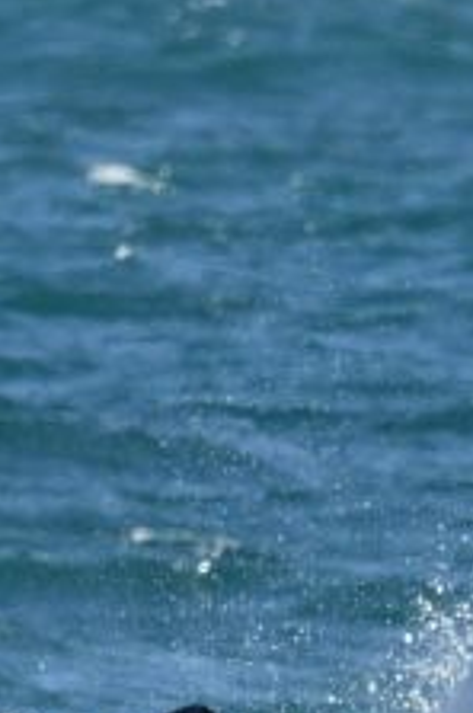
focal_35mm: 1509
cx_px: 457
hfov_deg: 0.9
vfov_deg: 1.4
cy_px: 484
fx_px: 29830
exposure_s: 1/8000
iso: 1250
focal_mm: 420
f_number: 6
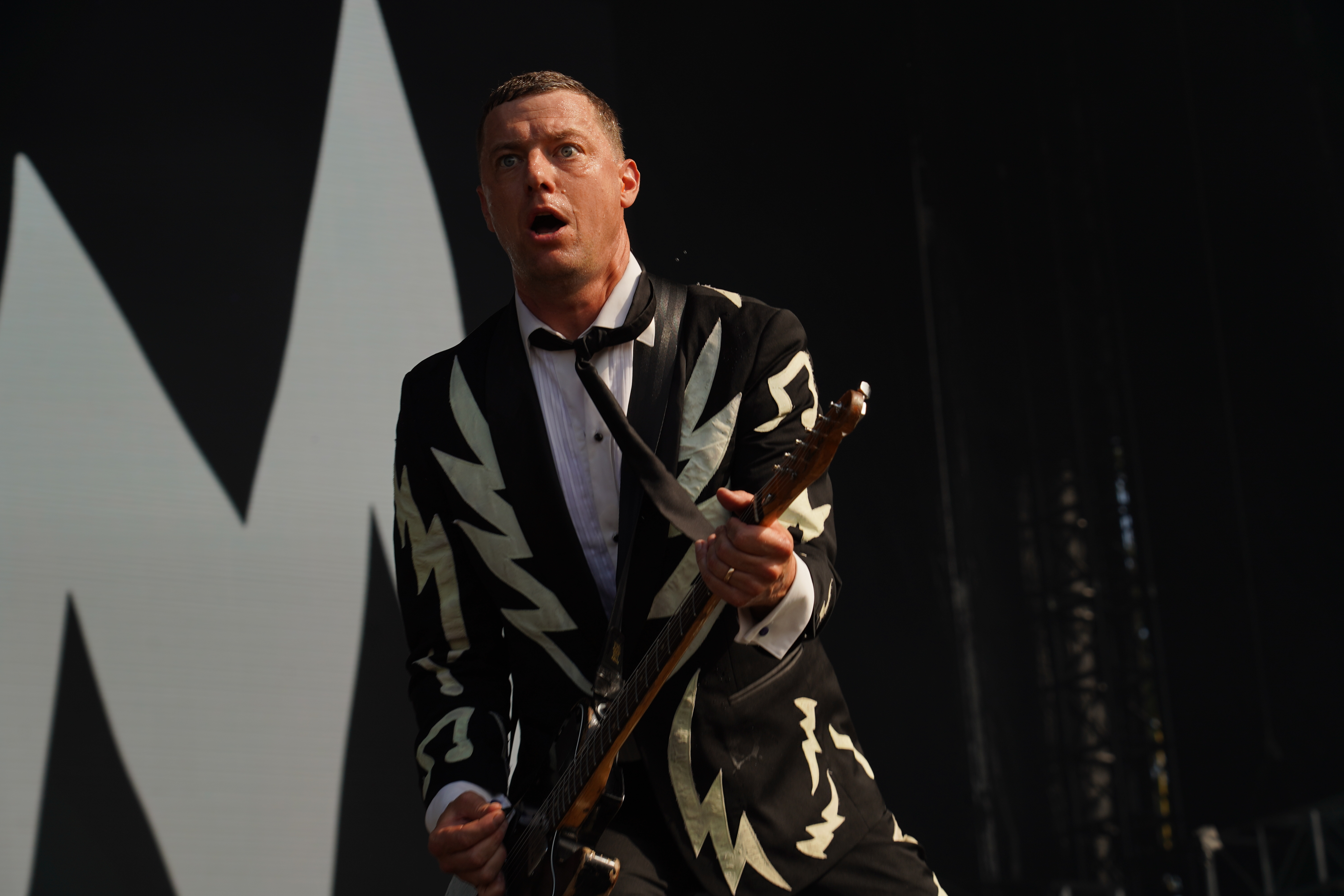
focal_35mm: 103
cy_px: 448
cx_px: 672
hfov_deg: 19.8
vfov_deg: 13.3
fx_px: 3845
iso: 100
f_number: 7.1
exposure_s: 1/400
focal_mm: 103
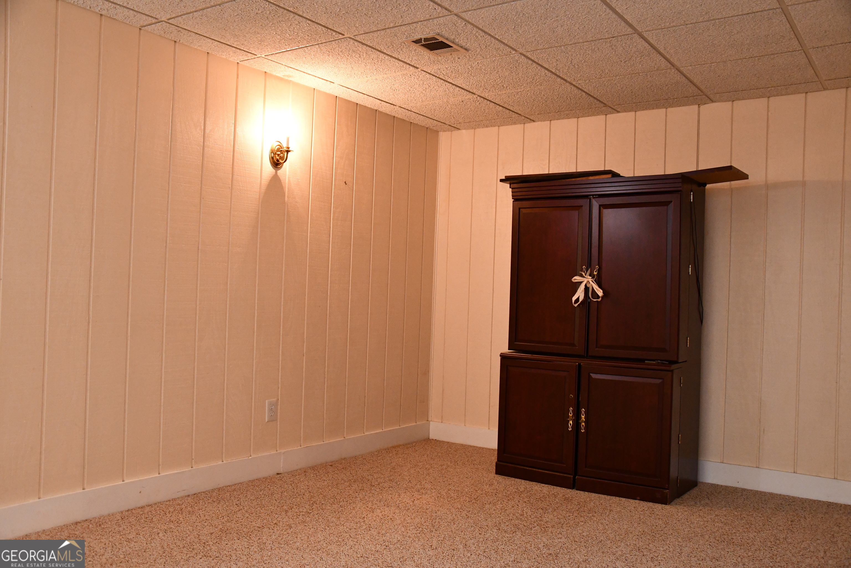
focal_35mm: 31
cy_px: 284
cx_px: 426
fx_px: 733
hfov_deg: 60.3
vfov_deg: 42.3
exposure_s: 1/60
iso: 2500
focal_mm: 21
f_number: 4
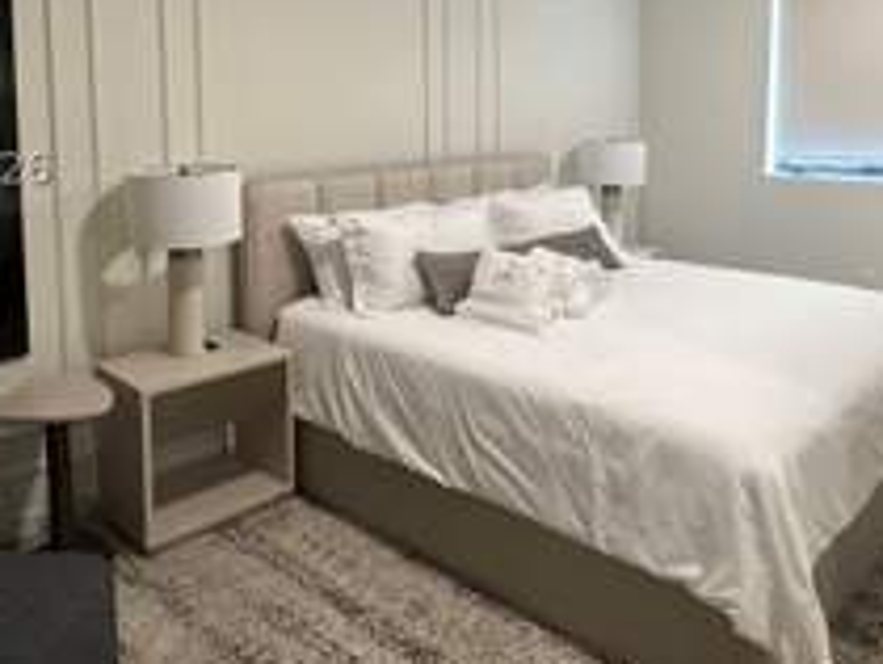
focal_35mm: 32
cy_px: 168
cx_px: 437
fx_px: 817
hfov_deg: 56.8
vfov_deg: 42.9
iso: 250
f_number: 2.2
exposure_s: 1/60
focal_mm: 2.22
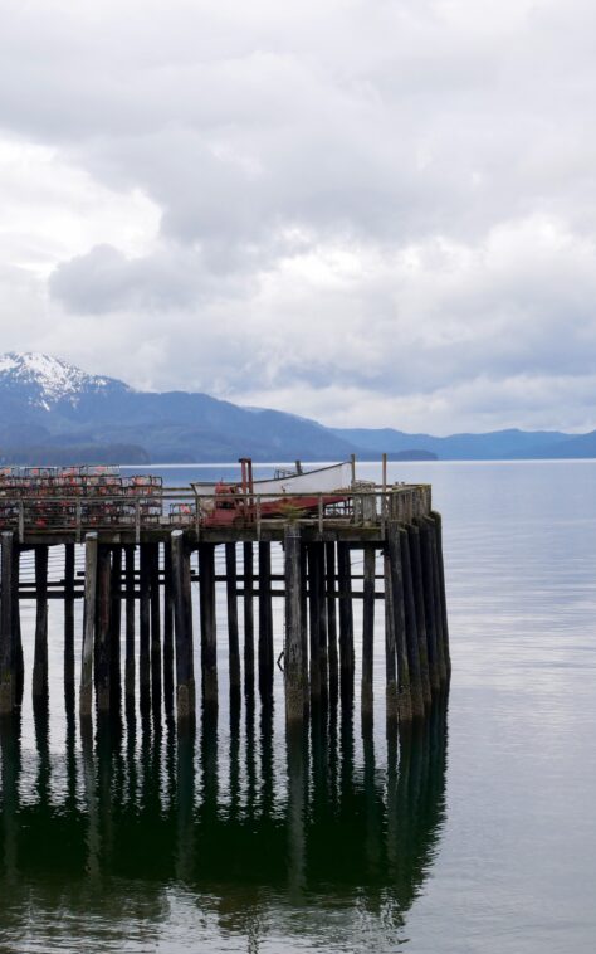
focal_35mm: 63
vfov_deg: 32.5
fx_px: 1637
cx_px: 171
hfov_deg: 20.5
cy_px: 474
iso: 200
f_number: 8
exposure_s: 1/320
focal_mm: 22
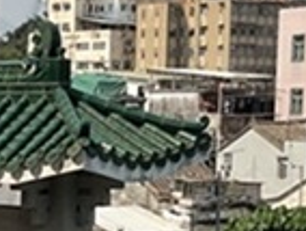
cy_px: 313
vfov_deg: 8.5
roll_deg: +0.9
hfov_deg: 11.0
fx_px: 1523
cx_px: -158
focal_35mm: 172
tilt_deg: -10.4
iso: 16
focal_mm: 3
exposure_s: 1/1730
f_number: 1.8
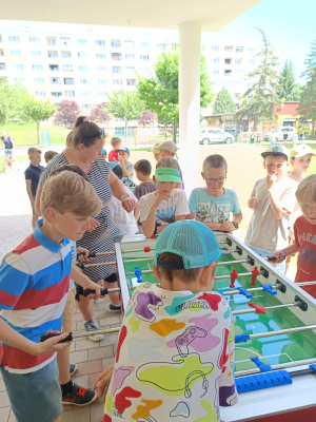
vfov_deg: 71.6
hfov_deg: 56.8
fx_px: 292
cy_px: 211
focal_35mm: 24
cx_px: 158
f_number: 1.7
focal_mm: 5.31
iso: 83
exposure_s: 1/100
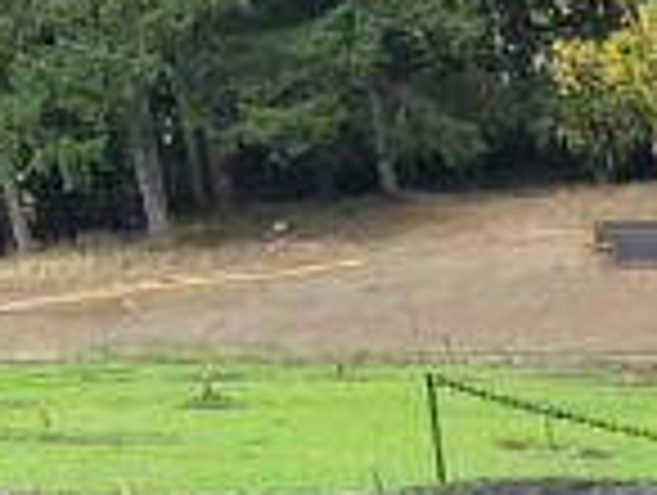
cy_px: -1148
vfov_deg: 7.0
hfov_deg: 9.1
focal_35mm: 182
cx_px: -1179
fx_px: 3460
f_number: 1.8
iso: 40
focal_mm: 5.4
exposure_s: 1/421
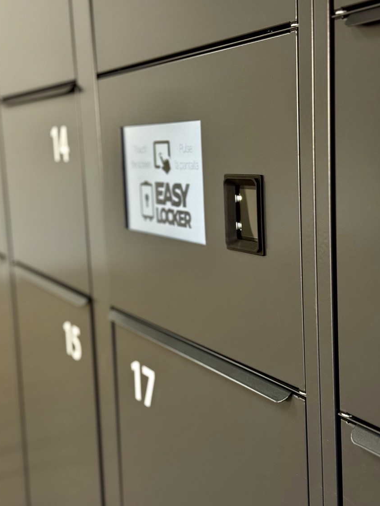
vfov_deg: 37.5
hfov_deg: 28.6
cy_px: 247
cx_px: 188
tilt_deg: -9.0
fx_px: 746
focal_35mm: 51
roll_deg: +2.1
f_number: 1.78
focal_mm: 6.76
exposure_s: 1/50
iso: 200
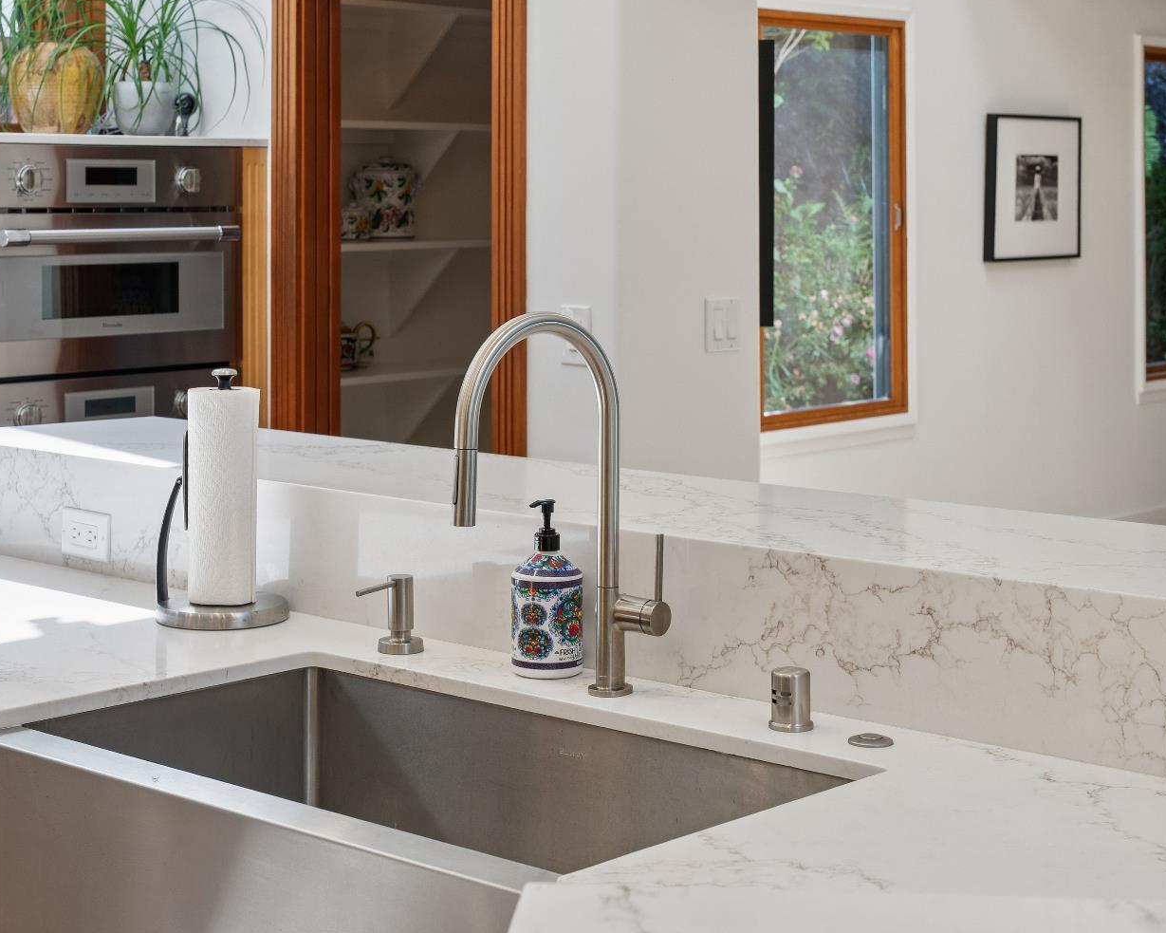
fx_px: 2174
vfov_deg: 24.2
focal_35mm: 63
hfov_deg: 30.0
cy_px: 467
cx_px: 546
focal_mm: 55
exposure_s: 1/100
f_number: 9
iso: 640
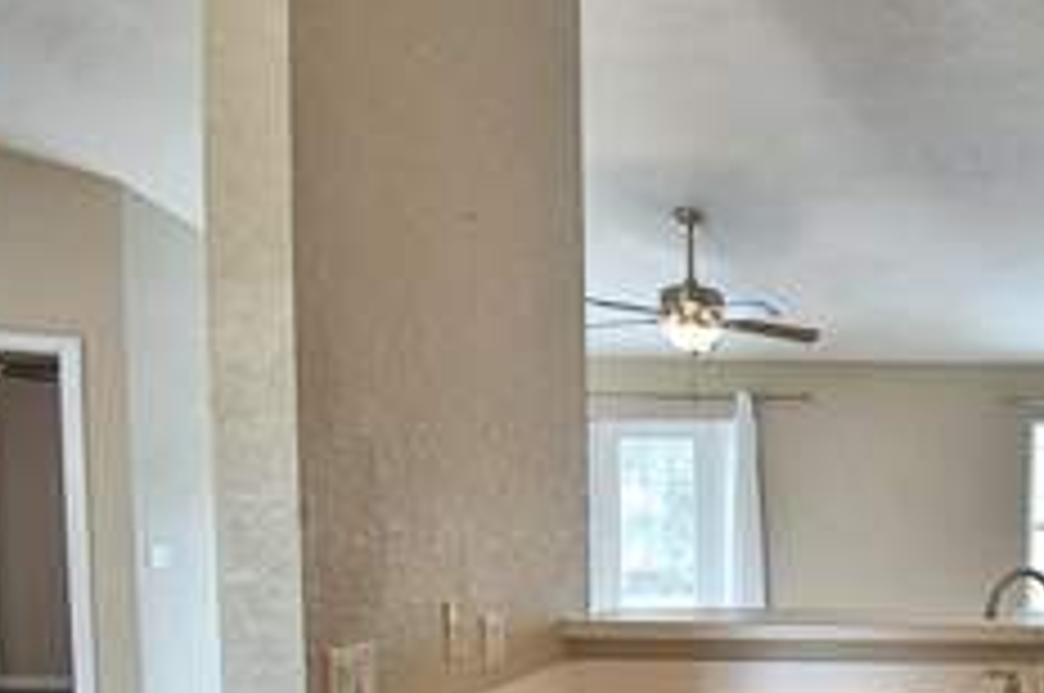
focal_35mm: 31
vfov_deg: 40.3
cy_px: 565
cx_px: 1017
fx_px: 898
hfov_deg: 50.3
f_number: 4.5
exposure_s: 1/60
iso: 400
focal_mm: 10
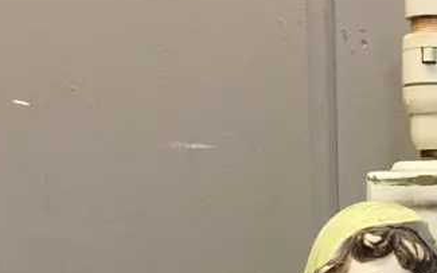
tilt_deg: -12.3
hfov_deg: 20.6
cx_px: 459
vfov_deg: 12.0
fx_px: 1155
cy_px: 539
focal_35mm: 97
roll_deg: -0.8
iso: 40
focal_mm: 4.15
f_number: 2.2
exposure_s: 1/33
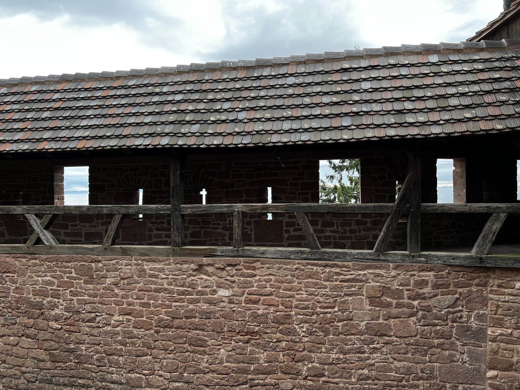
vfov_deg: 53.1
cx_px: 260
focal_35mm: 26
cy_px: 195
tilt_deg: -1.2
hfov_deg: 67.3
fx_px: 391
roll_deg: +1.1
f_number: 1.5
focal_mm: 5.7
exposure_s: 1/191
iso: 40
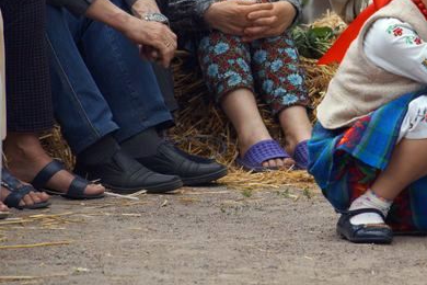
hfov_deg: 5.7
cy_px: 66
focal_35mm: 363
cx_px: 365
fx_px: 4304
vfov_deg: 3.8
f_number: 5.6
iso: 200
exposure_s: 1/250
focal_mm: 135
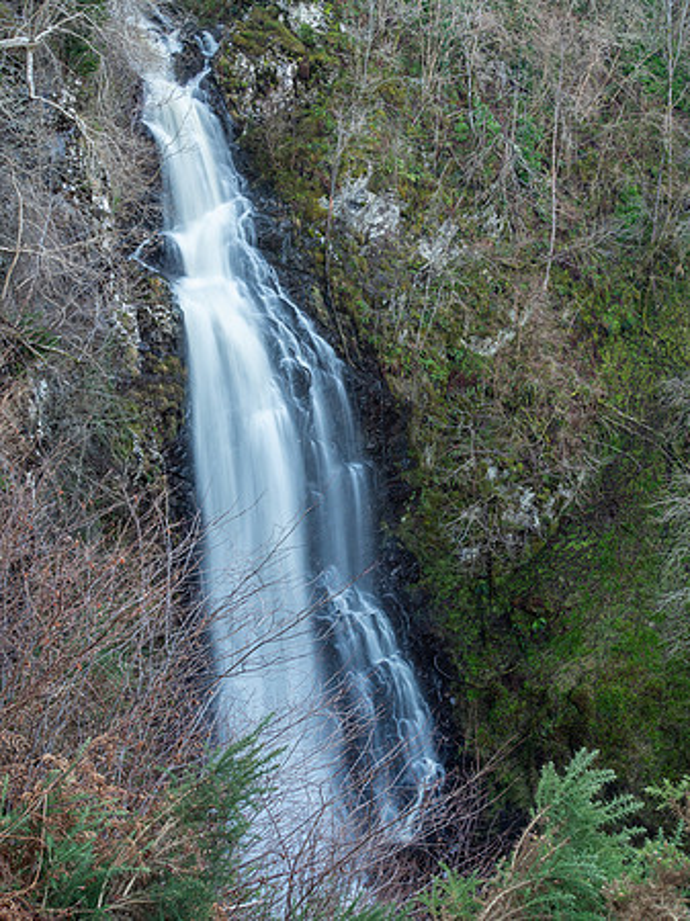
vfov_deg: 38.2
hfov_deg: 29.1
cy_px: 460
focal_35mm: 50
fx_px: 1330
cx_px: 345
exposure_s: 1/4
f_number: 7.1
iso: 200
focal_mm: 25
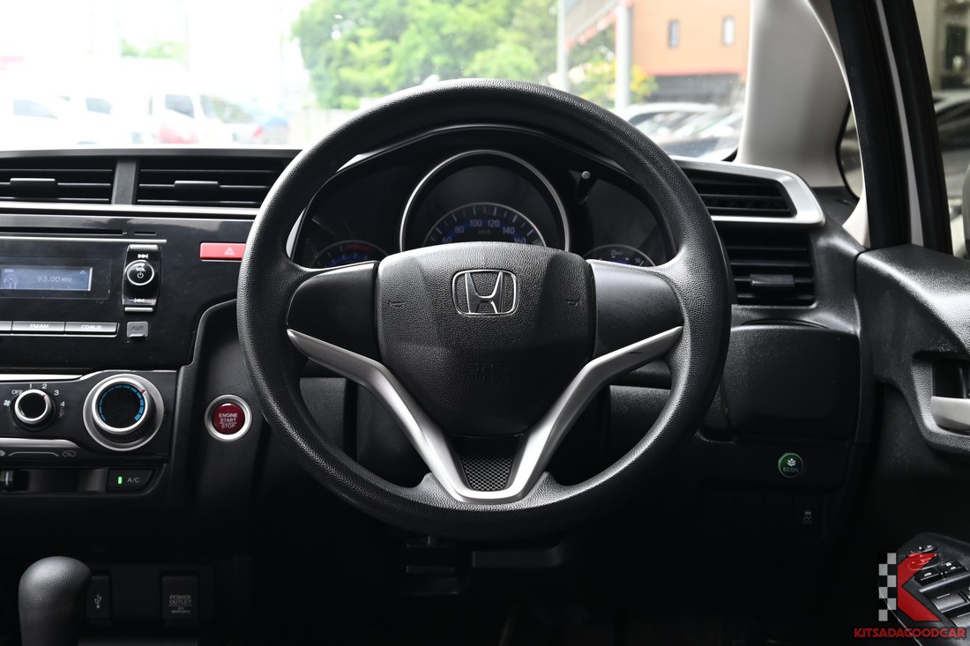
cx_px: 485
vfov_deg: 26.5
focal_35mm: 51
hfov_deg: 38.9
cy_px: 323
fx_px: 1374
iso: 200
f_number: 6.7
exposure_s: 1/60
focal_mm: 34
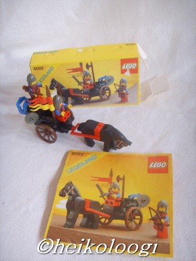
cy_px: 130
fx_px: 294
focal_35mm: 39
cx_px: 98
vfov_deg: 47.9
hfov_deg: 36.8
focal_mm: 6.6
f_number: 3.5
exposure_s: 1/45
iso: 145
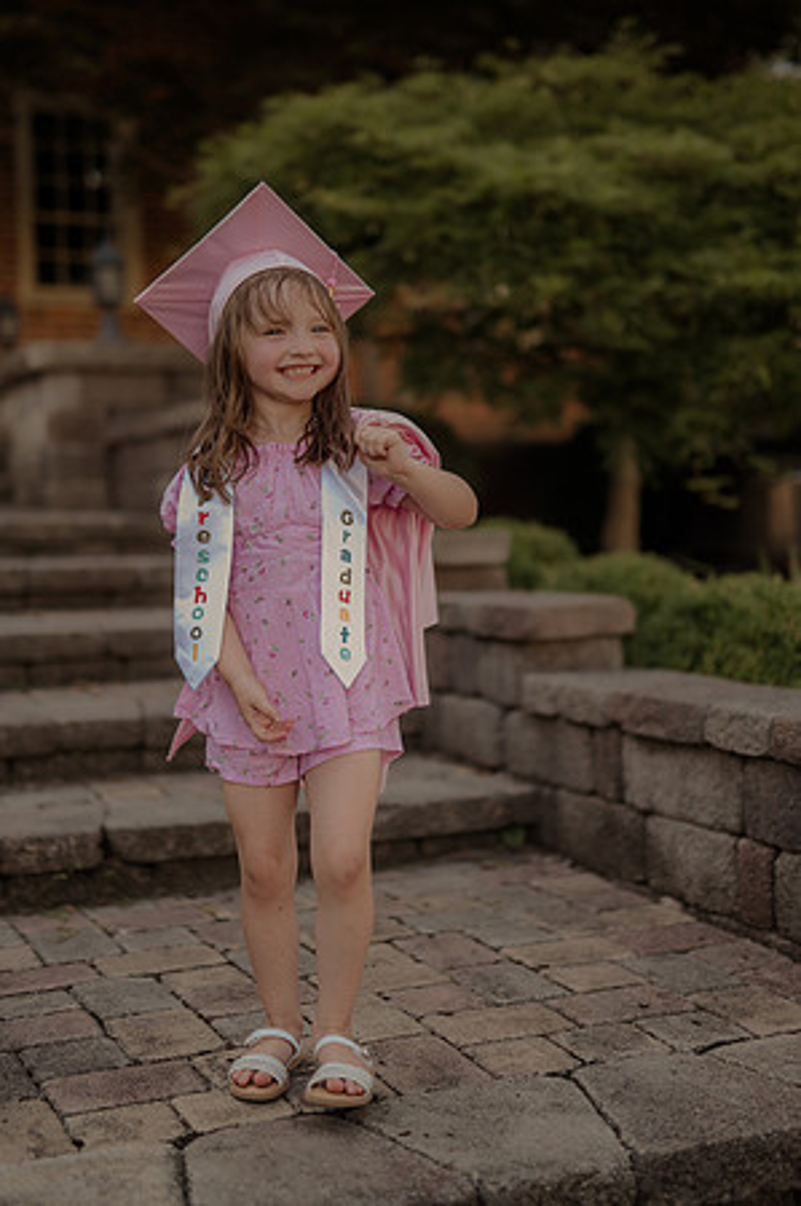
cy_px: 603
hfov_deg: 26.9
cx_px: 400
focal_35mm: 50
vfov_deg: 39.6
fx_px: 1672
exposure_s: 1/250
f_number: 2
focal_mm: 50
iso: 80
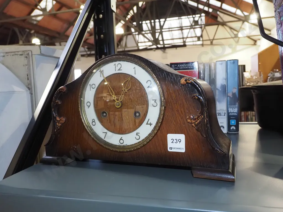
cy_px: 106
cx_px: 142
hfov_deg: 60.0
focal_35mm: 30
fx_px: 245
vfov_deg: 46.8
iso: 2000
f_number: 5.6
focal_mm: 15
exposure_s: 1/60
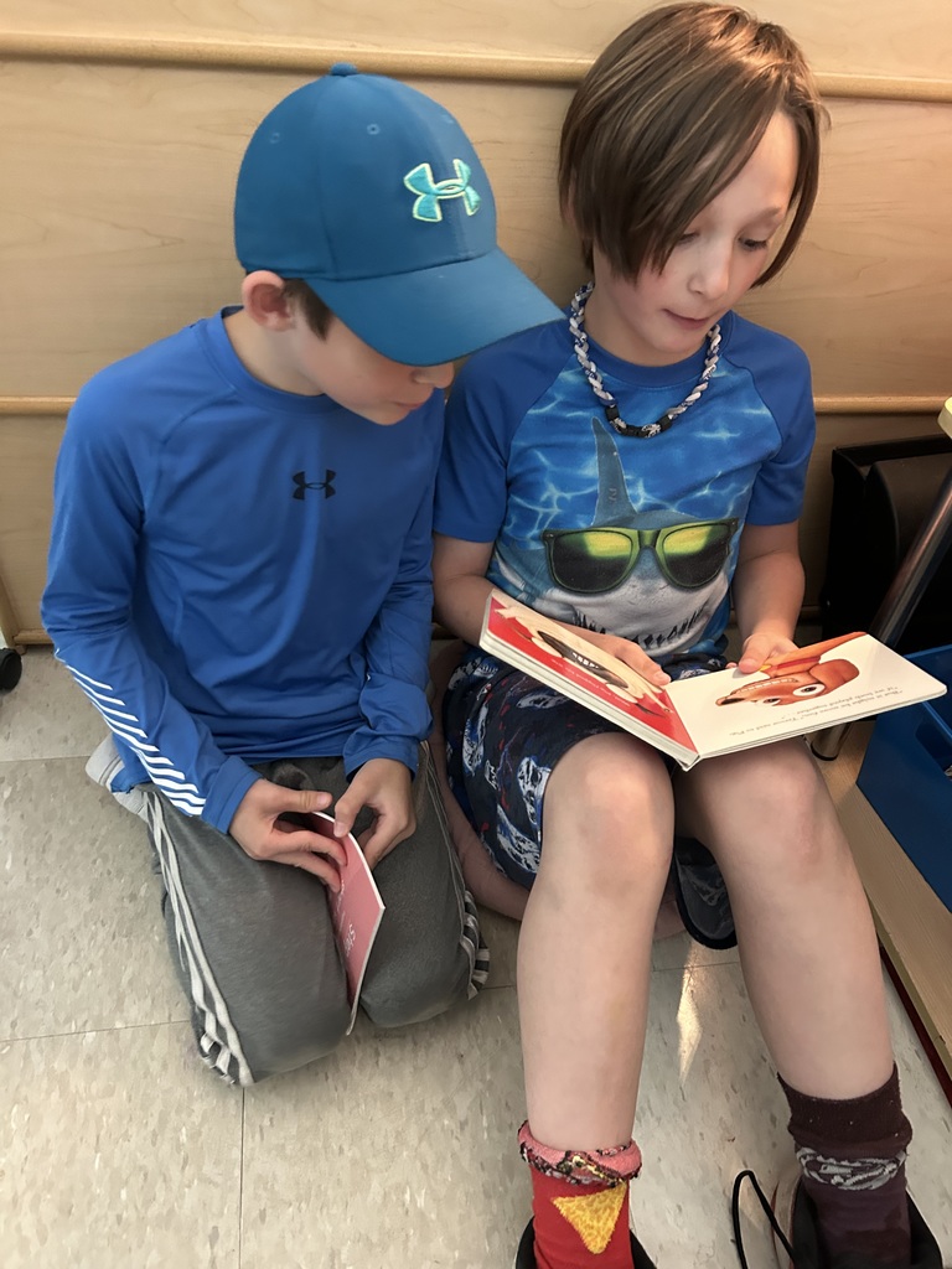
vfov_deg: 67.3
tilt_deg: -45.0
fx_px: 953
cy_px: 634
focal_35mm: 26
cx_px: 476
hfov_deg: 53.1
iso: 640
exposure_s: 1/30
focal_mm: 5.7
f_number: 1.5
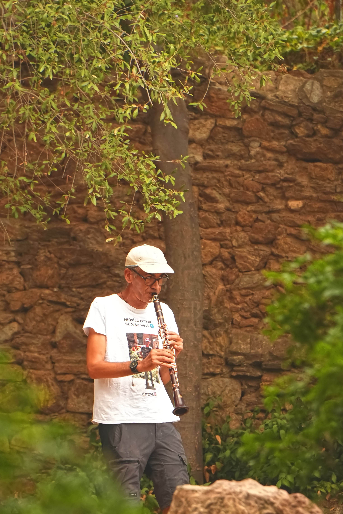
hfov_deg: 6.4
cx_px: 141
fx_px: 3053
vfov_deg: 9.6
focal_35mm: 214
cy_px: 302
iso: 2000
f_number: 5.6
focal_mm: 105
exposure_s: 1/400
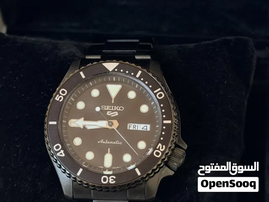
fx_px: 373
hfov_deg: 39.7
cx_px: 134
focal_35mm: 48
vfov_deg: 30.3
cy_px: 101
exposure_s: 1/25
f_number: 1.78
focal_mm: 6.76
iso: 500
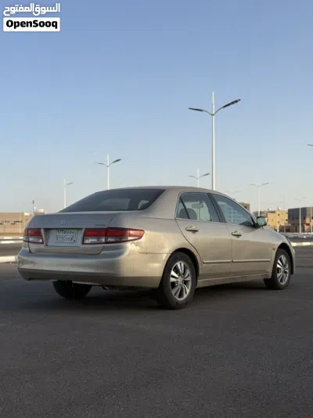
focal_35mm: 48
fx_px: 578
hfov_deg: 30.3
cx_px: 156
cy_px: 209
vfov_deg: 39.6
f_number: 1.78
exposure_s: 1/2494
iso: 64
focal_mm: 6.76
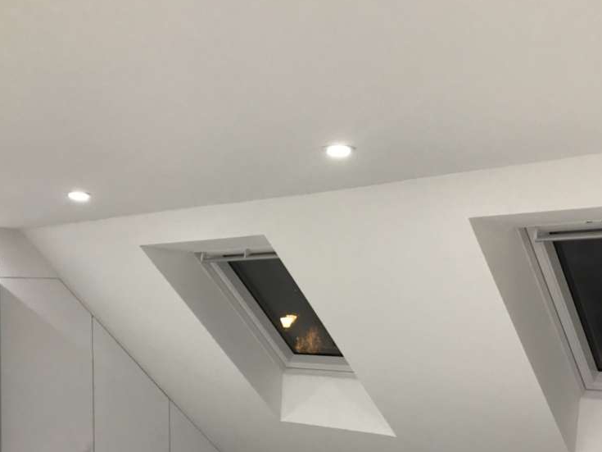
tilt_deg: +1.1
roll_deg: +0.0
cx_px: 338
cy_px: 310
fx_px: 678
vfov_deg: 36.3
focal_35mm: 39
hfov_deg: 47.8
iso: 80
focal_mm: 3.99
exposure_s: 1/17
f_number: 1.8
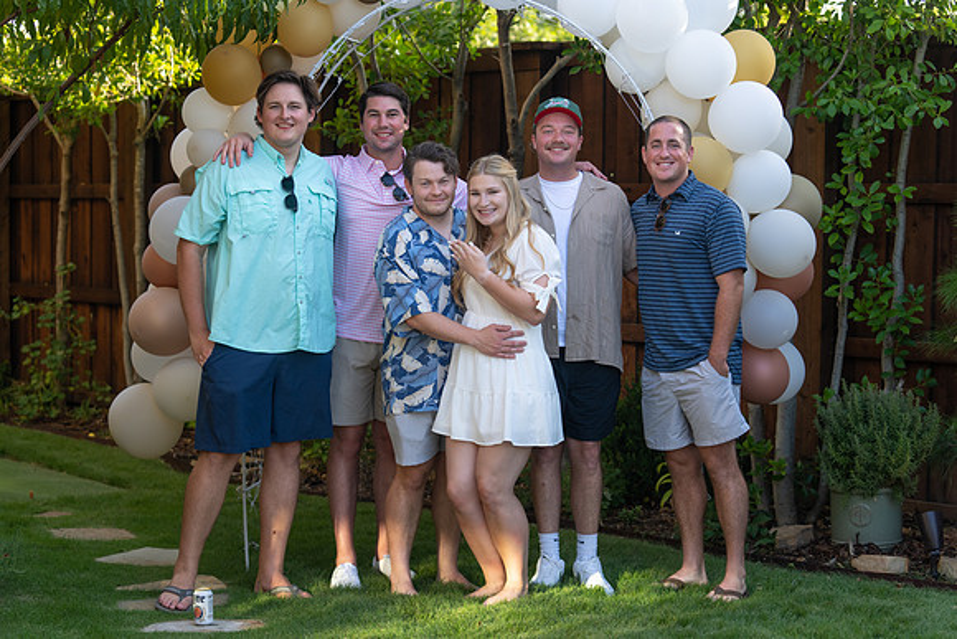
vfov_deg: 19.5
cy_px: 320
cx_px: 478
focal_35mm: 70
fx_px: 1861
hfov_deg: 28.8
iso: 200
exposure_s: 1/320
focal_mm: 70
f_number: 3.5
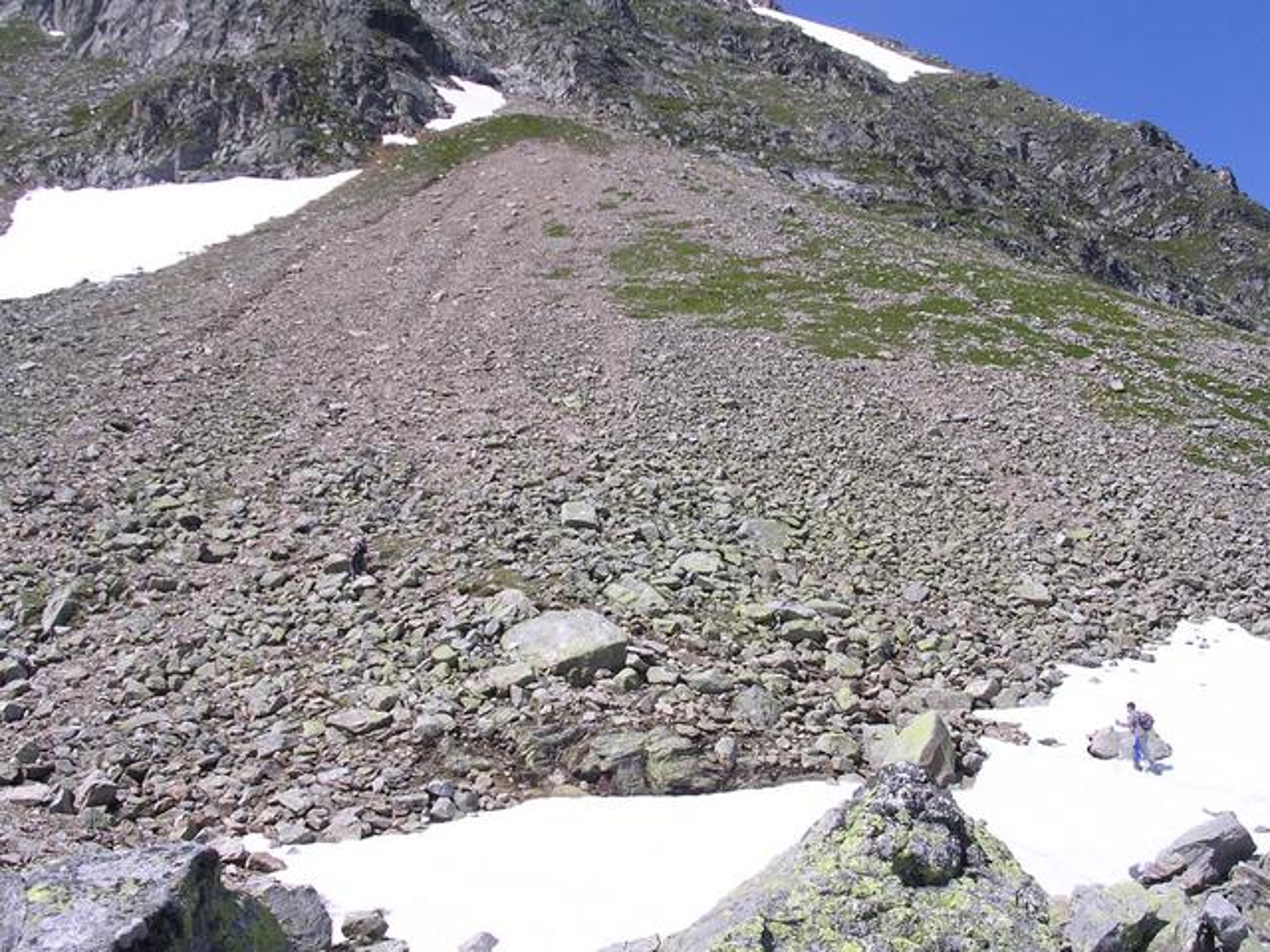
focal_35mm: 38
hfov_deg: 49.0
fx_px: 1394
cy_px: 476
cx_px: 635
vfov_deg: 37.7
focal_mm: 5.8
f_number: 5.6
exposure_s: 1/309
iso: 100
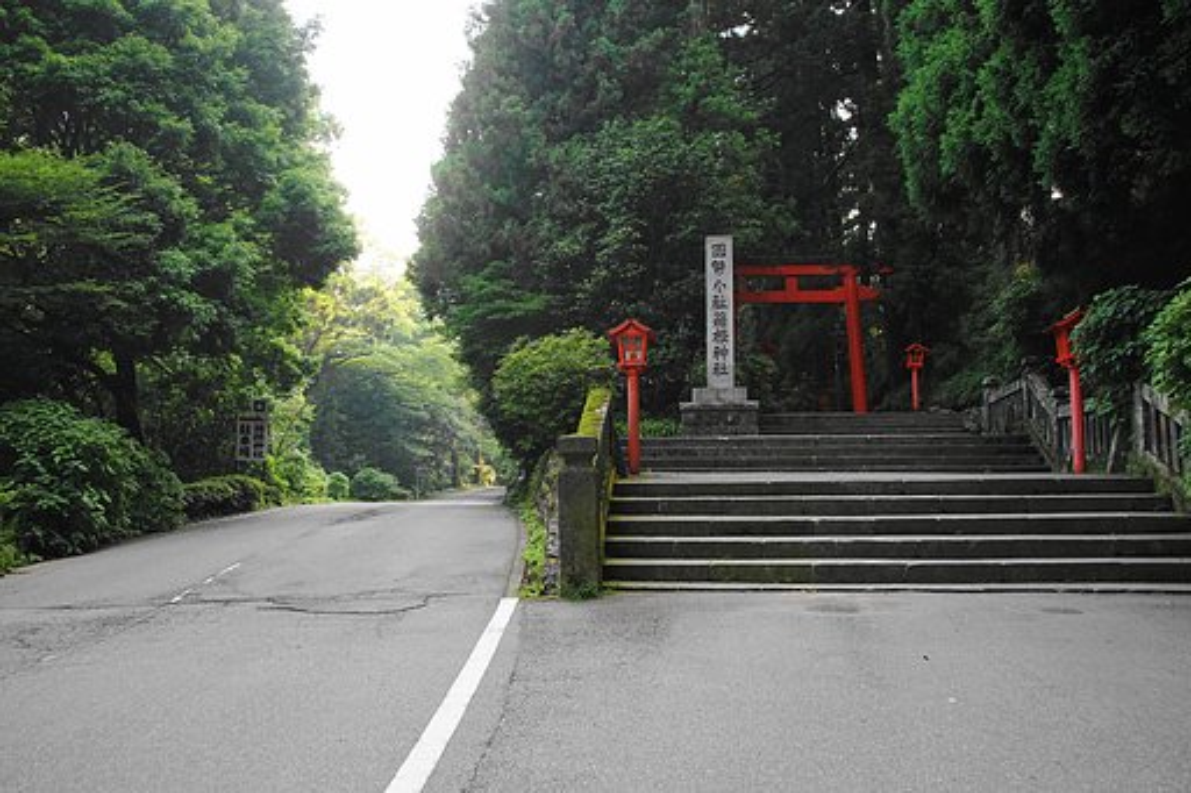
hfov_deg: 61.9
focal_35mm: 30
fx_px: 992
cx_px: 596
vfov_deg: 43.6
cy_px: 396
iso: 1000
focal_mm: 30
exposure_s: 1/200
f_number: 7.1
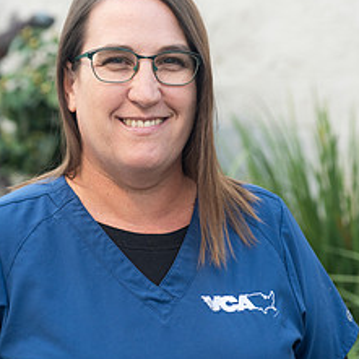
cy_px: 122
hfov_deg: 14.4
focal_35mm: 121
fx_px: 1420
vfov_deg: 14.4
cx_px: 141
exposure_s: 1/200
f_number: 4
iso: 400
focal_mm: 70
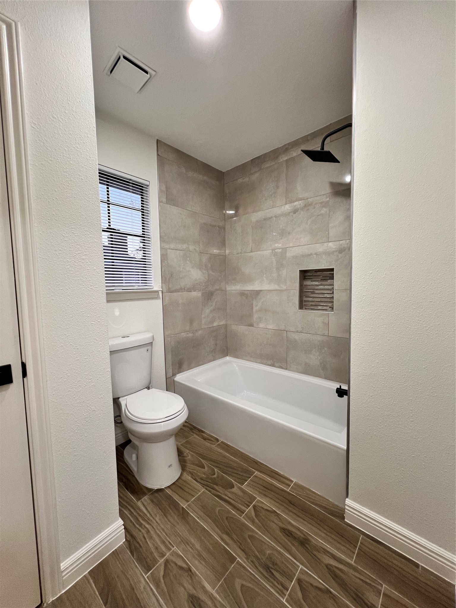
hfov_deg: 89.9
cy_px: 304
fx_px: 228
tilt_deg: -4.0
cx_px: 228
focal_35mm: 13
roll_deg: +1.7
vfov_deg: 106.2
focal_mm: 1.57
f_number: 1.8
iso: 160
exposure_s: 1/60
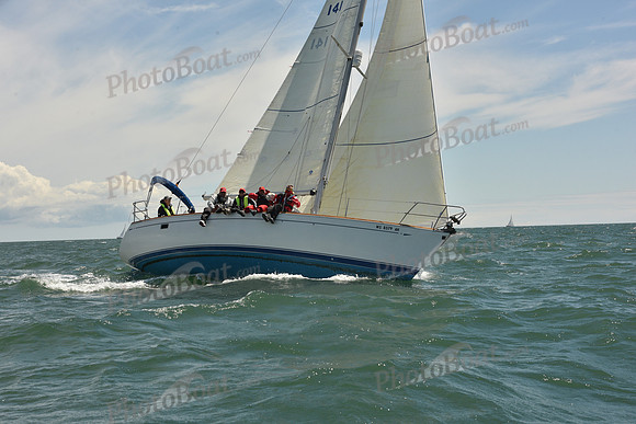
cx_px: 318
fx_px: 1237
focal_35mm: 70
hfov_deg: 28.8
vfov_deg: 19.5
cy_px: 212
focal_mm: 70
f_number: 13
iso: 320
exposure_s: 1/800
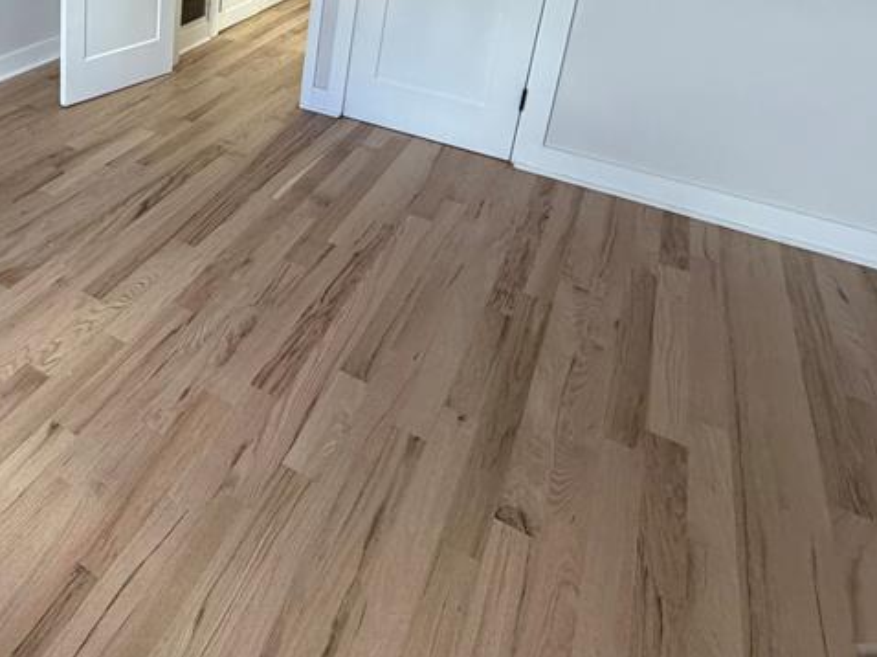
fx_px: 760
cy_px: 28
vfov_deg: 41.7
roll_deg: -1.4
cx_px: 103
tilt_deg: -17.2
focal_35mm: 30
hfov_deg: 53.2
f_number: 2.2
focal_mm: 2.22
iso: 250
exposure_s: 1/121
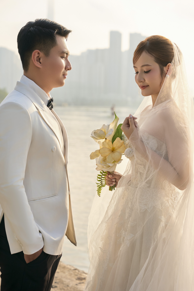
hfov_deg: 19.5
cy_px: 146
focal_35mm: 70
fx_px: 566
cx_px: 97
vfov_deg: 28.8
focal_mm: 70
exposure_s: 1/2000
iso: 500
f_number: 4.5
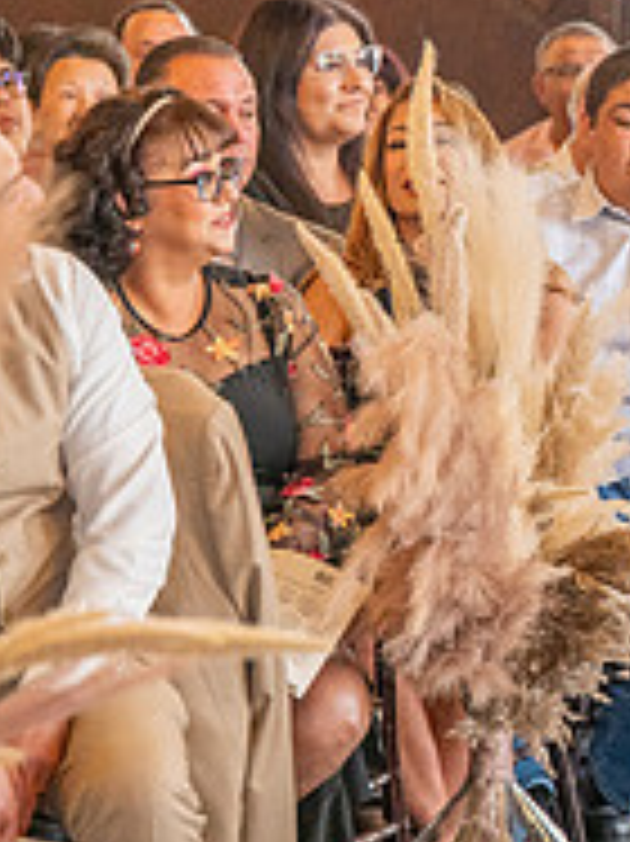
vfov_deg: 9.5
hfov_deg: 6.9
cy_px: 331
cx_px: 1098
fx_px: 5077
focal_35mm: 209
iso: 1600
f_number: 2.8
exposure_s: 1/200
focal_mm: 70
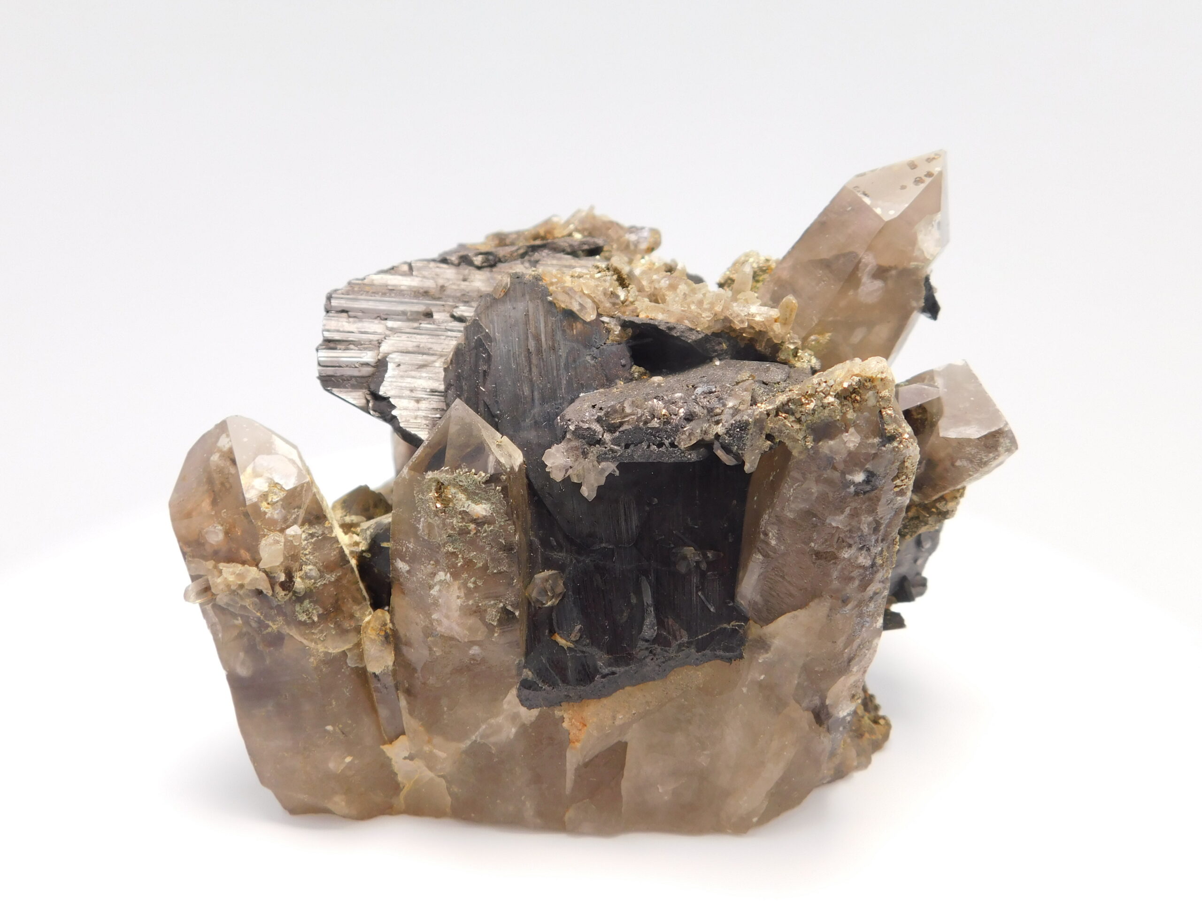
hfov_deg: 60.0
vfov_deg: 46.8
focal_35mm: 30
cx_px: 601
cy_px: 450
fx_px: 1042
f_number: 3.2
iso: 125
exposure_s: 1/125
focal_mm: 5.3
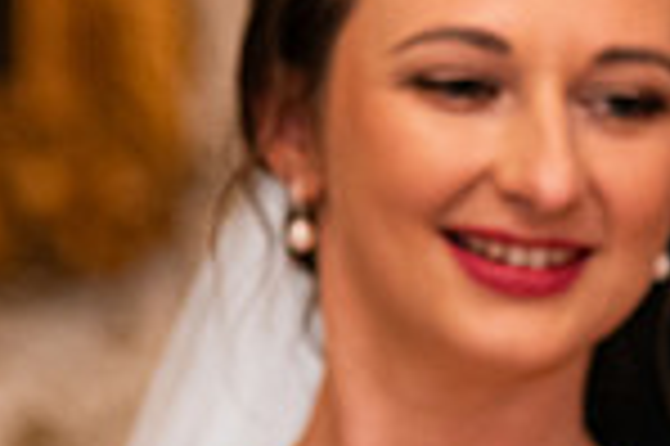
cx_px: 899
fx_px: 8700
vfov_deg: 2.9
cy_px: 484
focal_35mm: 468
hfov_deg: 4.4
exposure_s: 1/160
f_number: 3.5
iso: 800
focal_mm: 120
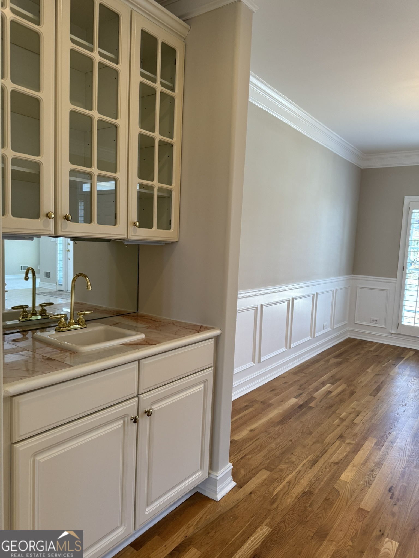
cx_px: 210
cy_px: 279
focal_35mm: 24
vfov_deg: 71.6
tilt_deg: -6.3
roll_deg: -3.2
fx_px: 387
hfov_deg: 56.8
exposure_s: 1/120
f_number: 1.78
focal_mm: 6.76
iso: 160
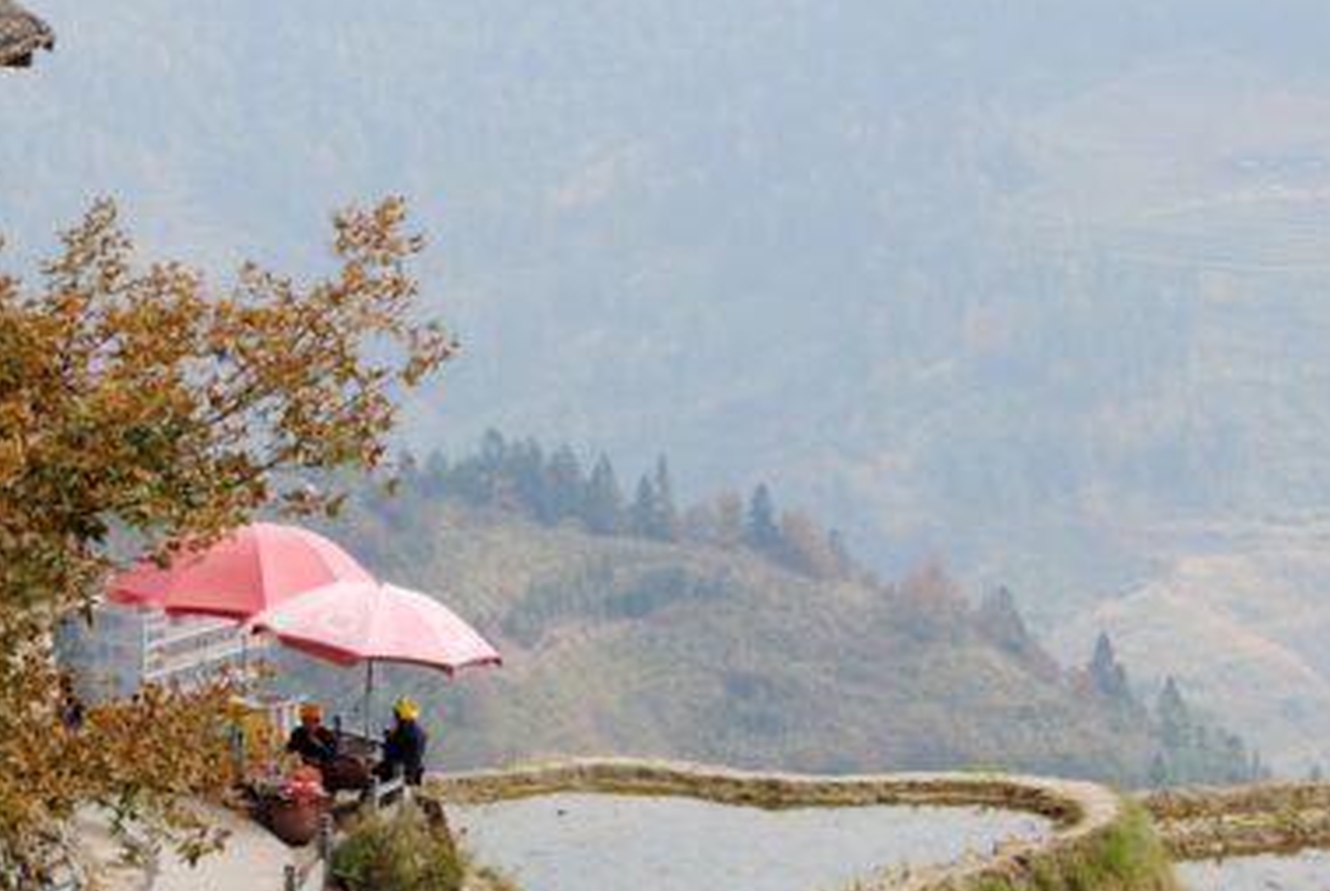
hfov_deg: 12.3
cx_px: 614
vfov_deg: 8.2
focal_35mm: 167
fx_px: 6180
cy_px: 249
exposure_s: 1/200
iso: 100
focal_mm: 55
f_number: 7.1
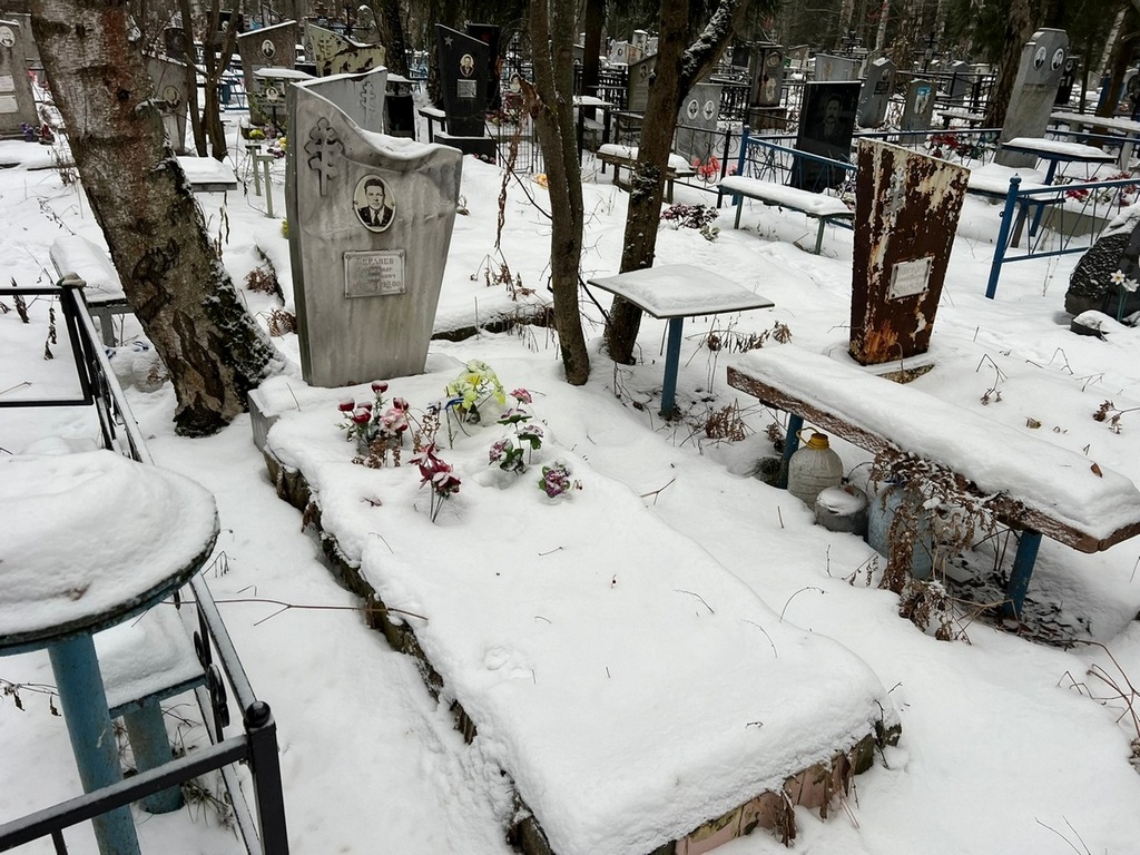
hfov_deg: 67.3
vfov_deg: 53.1
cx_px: 570
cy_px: 428
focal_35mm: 26
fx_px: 856
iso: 40
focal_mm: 5.7
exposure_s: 1/121
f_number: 1.5
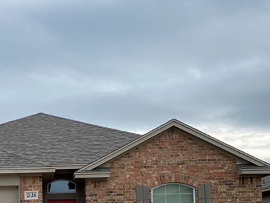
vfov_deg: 21.2
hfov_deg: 28.2
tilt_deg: +1.8
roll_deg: +0.7
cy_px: 220
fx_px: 515
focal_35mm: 66
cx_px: 25
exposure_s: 1/2222
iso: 32
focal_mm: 4.25
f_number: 1.8
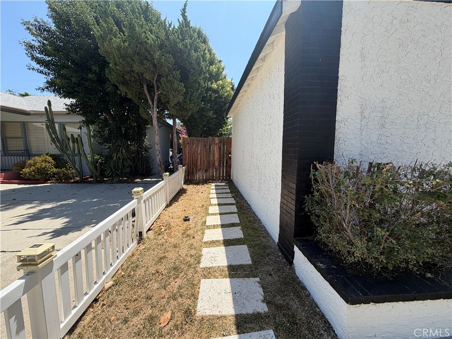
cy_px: 170
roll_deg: +0.2
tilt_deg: -6.2
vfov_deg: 85.7
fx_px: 183
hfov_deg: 102.1
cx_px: 226
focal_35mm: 14
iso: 32
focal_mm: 2.22
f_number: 2.2
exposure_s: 1/770
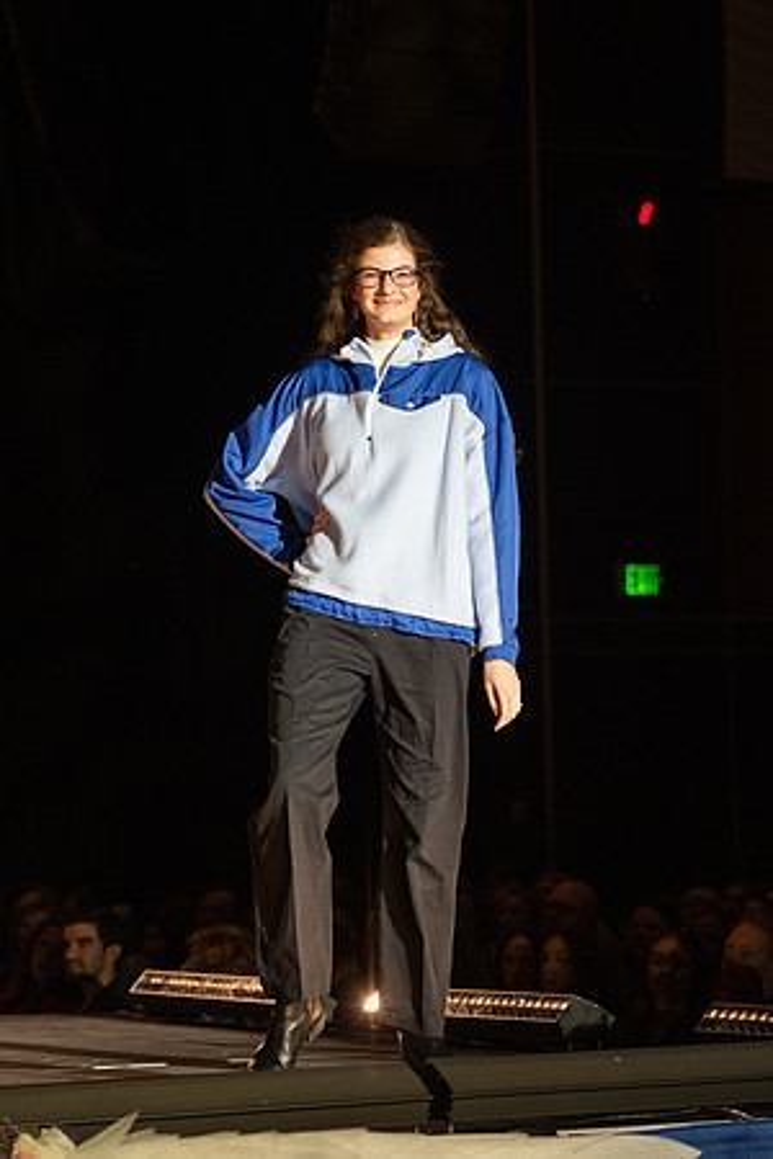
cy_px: 580
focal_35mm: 132
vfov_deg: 15.5
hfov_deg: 10.4
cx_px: 402
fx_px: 4258
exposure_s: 1/1000
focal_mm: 86
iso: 800
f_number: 2.8
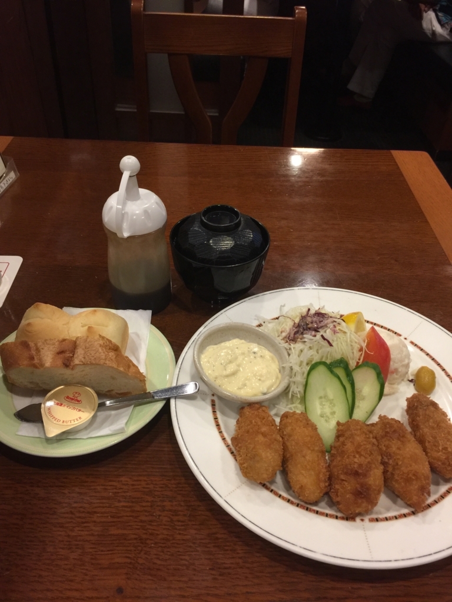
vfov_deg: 61.7
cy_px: 301
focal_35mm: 29
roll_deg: -3.1
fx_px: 505
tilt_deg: -36.4
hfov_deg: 48.2
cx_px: 226
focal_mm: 4.15
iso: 100
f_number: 2.2
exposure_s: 1/15
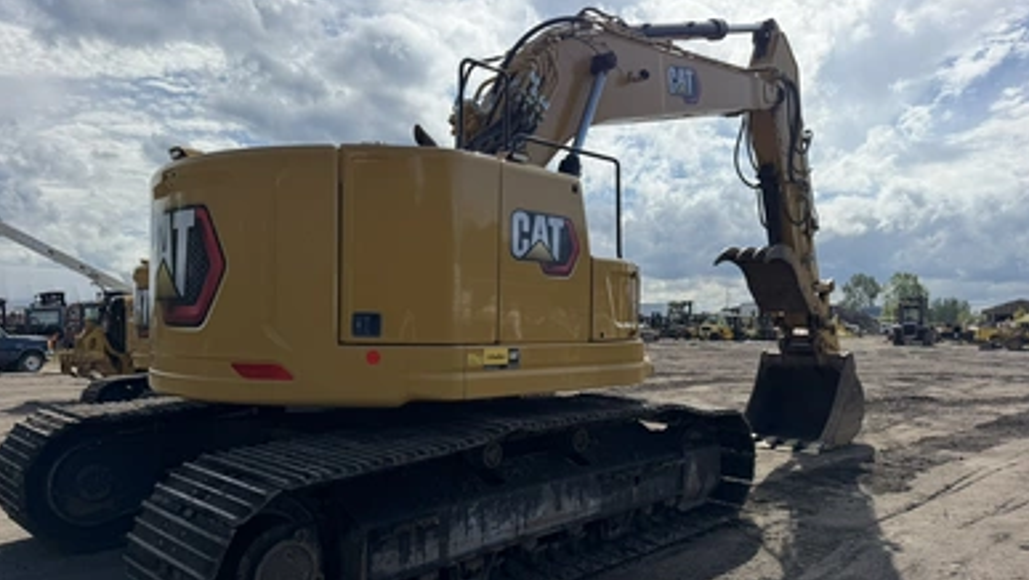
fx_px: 737
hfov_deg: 69.8
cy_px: 322
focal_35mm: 27
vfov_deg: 42.9
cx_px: 505
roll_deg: +0.8
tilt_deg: +1.9
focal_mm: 6.76
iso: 80
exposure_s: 1/8130
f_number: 1.78
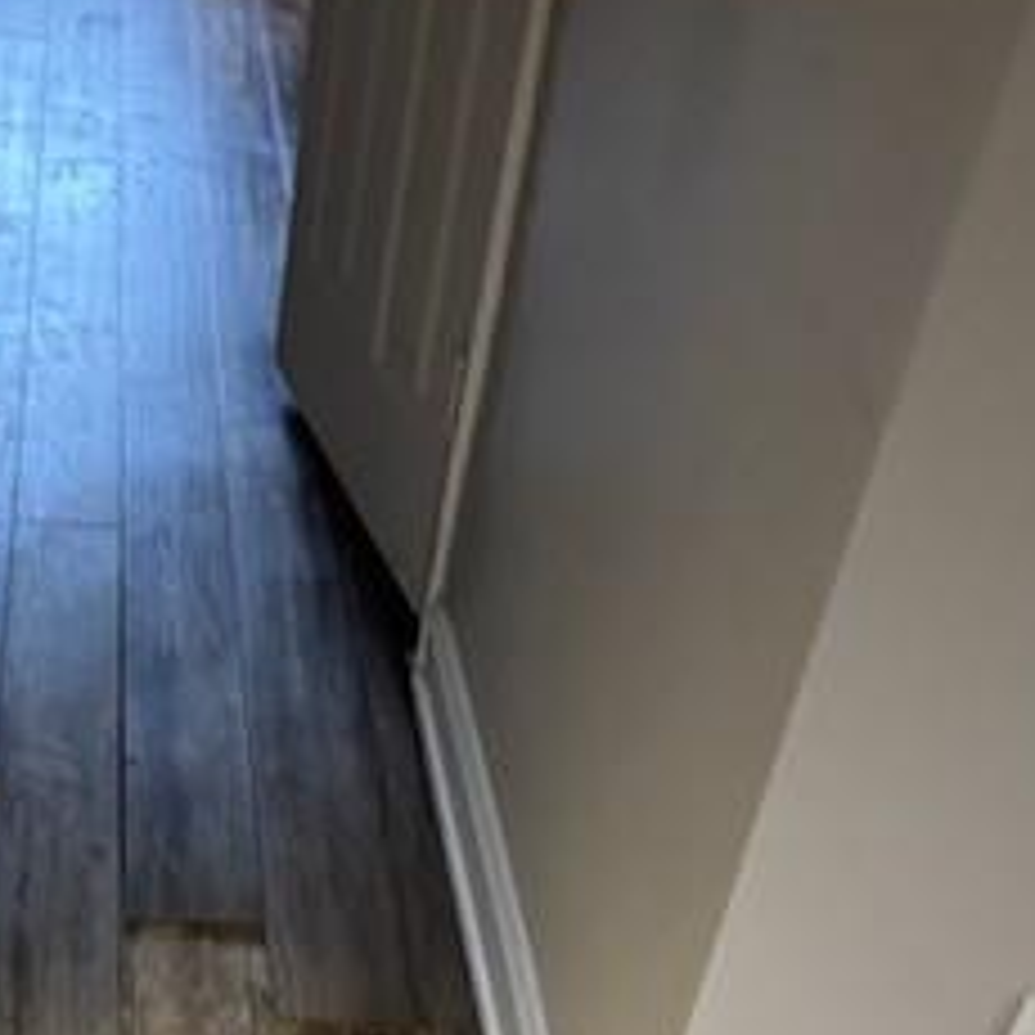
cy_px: 801
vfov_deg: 28.6
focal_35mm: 59
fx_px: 1996
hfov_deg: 27.0
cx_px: -63
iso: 500
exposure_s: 1/60
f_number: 1.78
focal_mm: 6.76
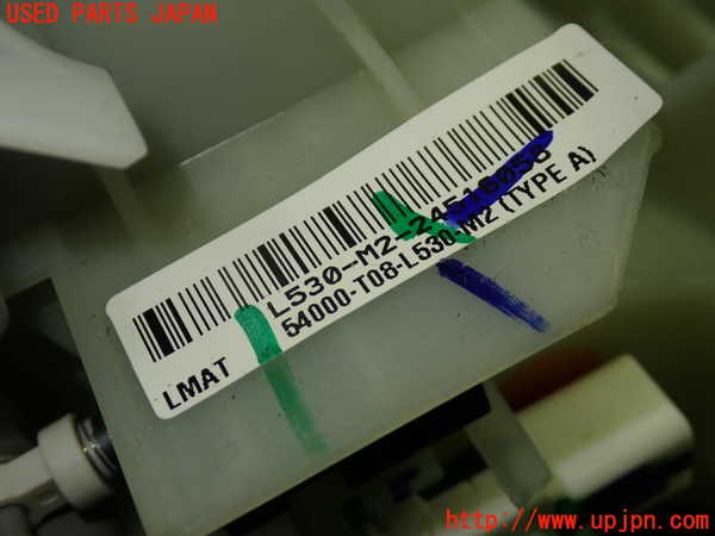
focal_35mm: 54
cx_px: 358
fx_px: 1115
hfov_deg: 35.5
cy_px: 268
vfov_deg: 27.0
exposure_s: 1/100
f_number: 3.3
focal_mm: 9.65
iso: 125
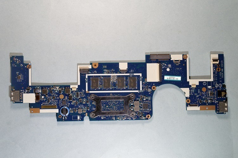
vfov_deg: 36.8
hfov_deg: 53.2
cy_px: 79
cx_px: 119
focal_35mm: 36
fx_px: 238
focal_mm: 24
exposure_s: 1/6
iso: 100
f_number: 8
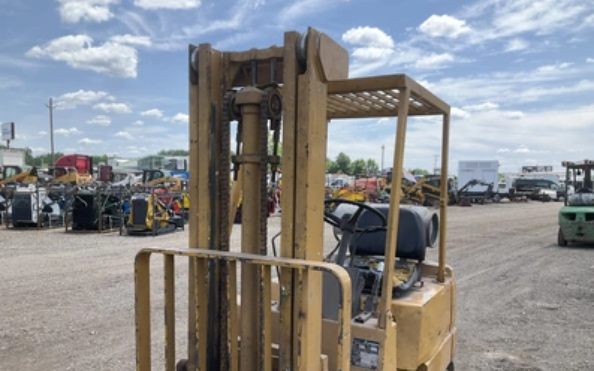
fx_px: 502
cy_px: 217
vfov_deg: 40.5
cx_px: 298
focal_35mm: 31
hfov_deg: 61.2
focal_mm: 3
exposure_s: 1/491
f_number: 1.8
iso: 25
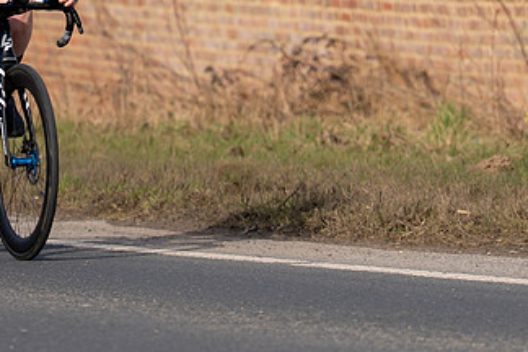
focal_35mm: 544
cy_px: -27
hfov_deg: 3.8
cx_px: 29
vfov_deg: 2.5
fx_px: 7978
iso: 100
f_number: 4
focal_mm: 200
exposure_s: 1/800
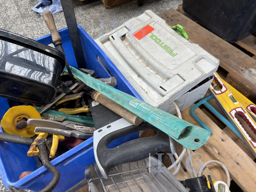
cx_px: 128
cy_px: 96
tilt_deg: -54.6
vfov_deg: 53.1
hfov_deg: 67.3
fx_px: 192
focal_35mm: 26
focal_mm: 5.96
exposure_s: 1/100
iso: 80
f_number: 1.6
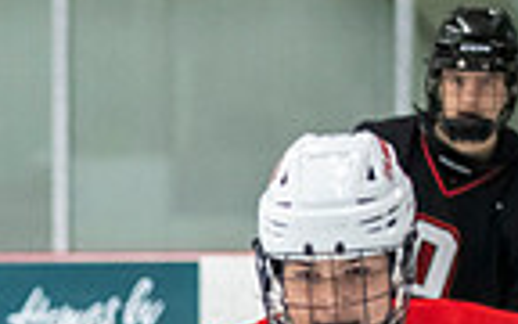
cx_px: -700
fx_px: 7652
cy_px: 730
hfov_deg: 3.8
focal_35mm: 542
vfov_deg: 2.4
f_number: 3.2
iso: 2000
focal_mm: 98
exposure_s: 1/640
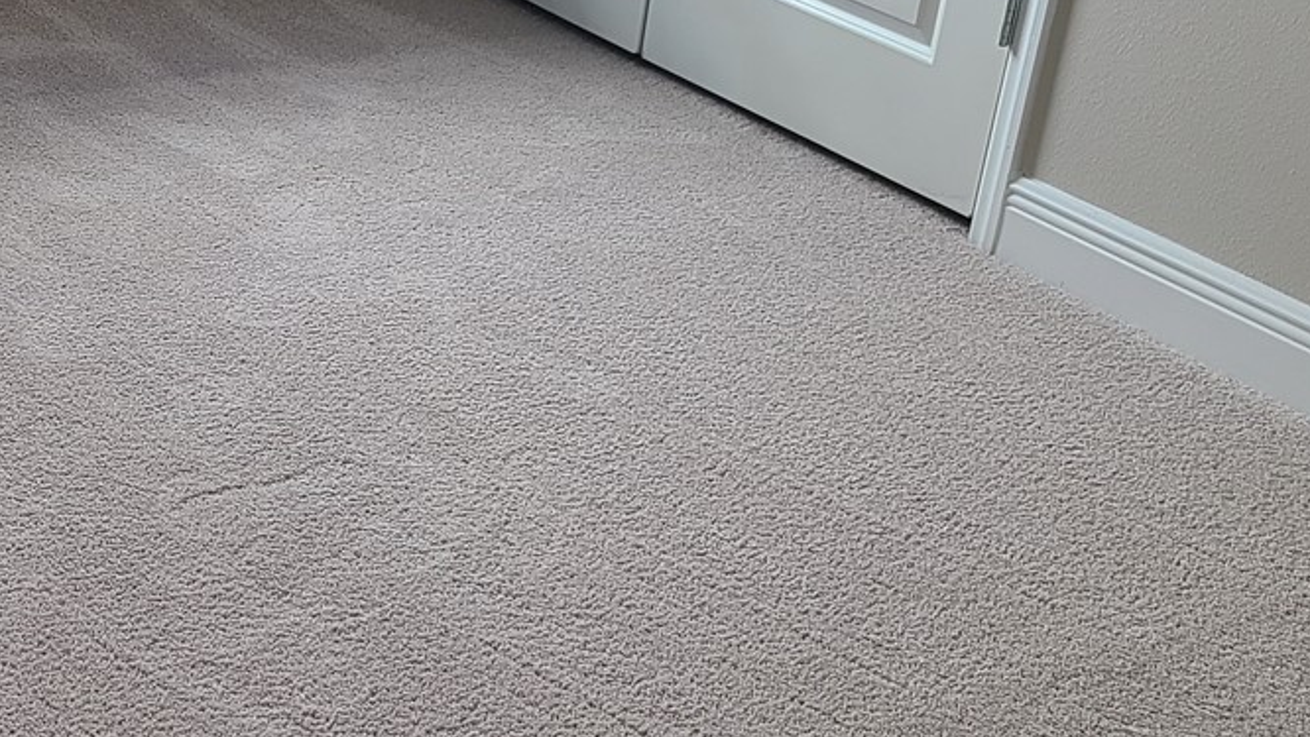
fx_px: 2363
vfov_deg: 17.7
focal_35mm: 68
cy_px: 250
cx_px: 110
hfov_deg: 29.6
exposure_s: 1/120
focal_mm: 5.4
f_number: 1.8
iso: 40
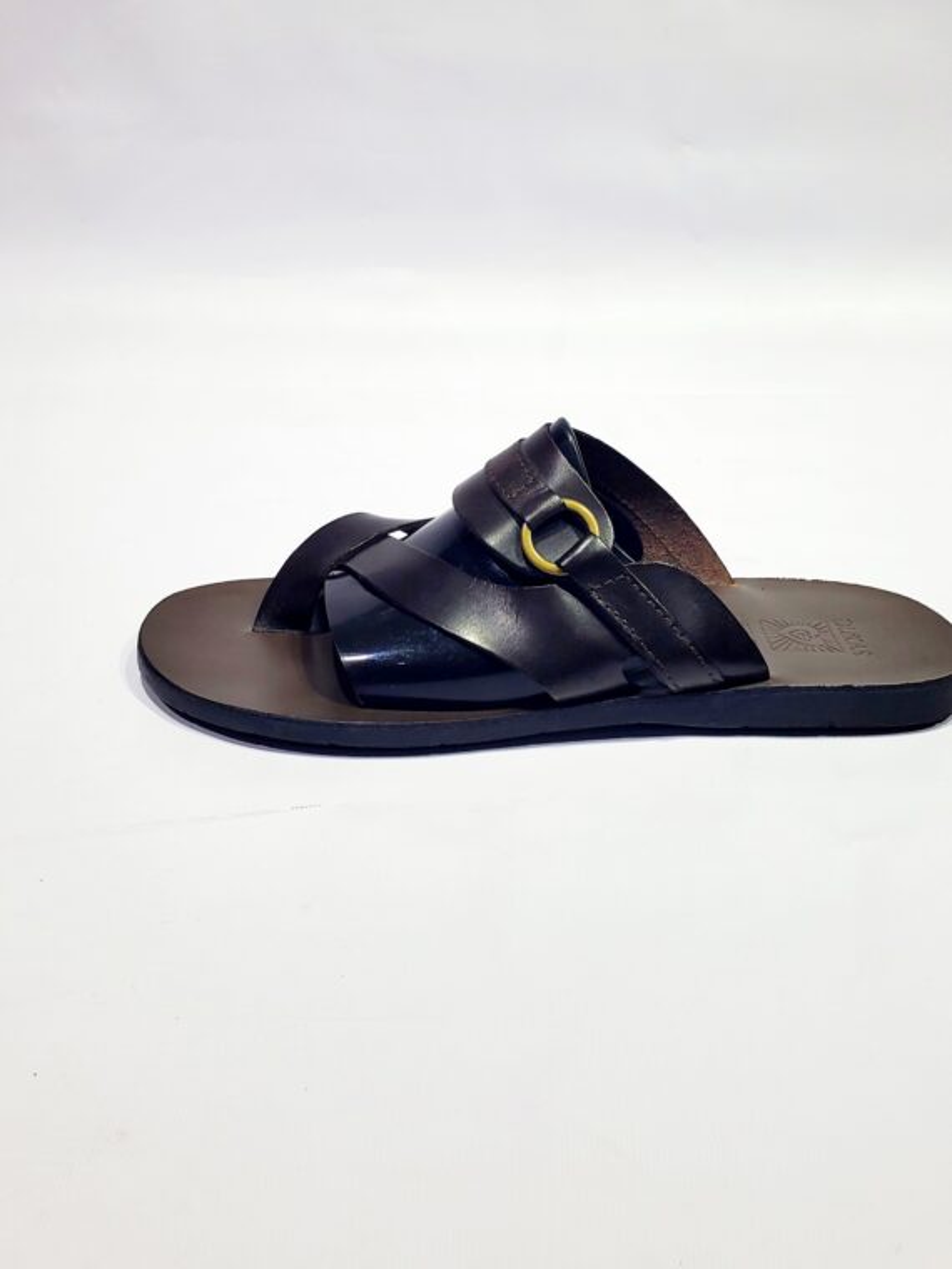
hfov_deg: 53.1
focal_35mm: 26
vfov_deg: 67.3
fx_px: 953
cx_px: 476
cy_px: 634
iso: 50
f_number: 2.4
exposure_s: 1/127
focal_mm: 4.3
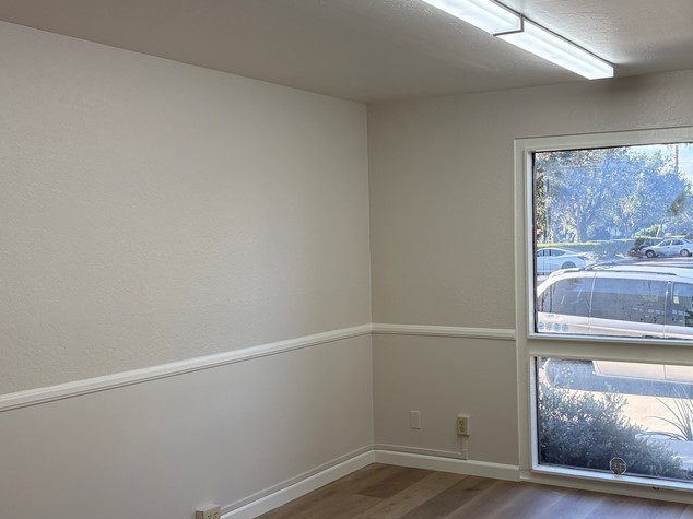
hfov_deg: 44.4
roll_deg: +2.2
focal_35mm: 42
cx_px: 436
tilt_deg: -2.1
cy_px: 270
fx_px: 841
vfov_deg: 34.3
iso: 80
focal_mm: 5.96
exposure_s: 1/235
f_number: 1.6
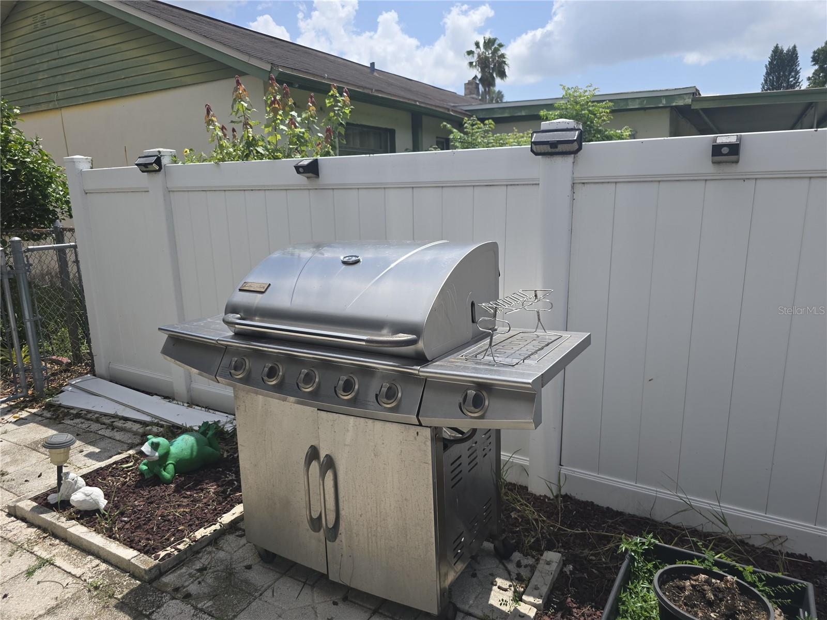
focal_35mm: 23
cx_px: 414
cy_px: 310
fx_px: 549
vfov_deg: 58.9
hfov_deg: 73.9
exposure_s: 1/1005
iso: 12
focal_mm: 6.3
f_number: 1.7
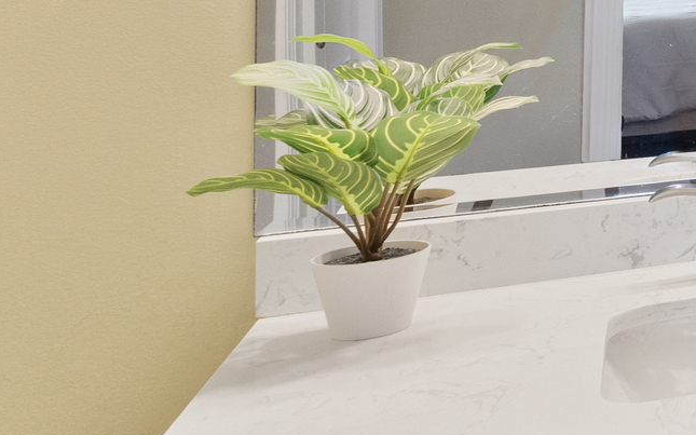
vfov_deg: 18.0
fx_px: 1290
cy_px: -121
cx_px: 1621
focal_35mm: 68
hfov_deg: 15.8
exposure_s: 1/15
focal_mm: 14
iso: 800
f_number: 8
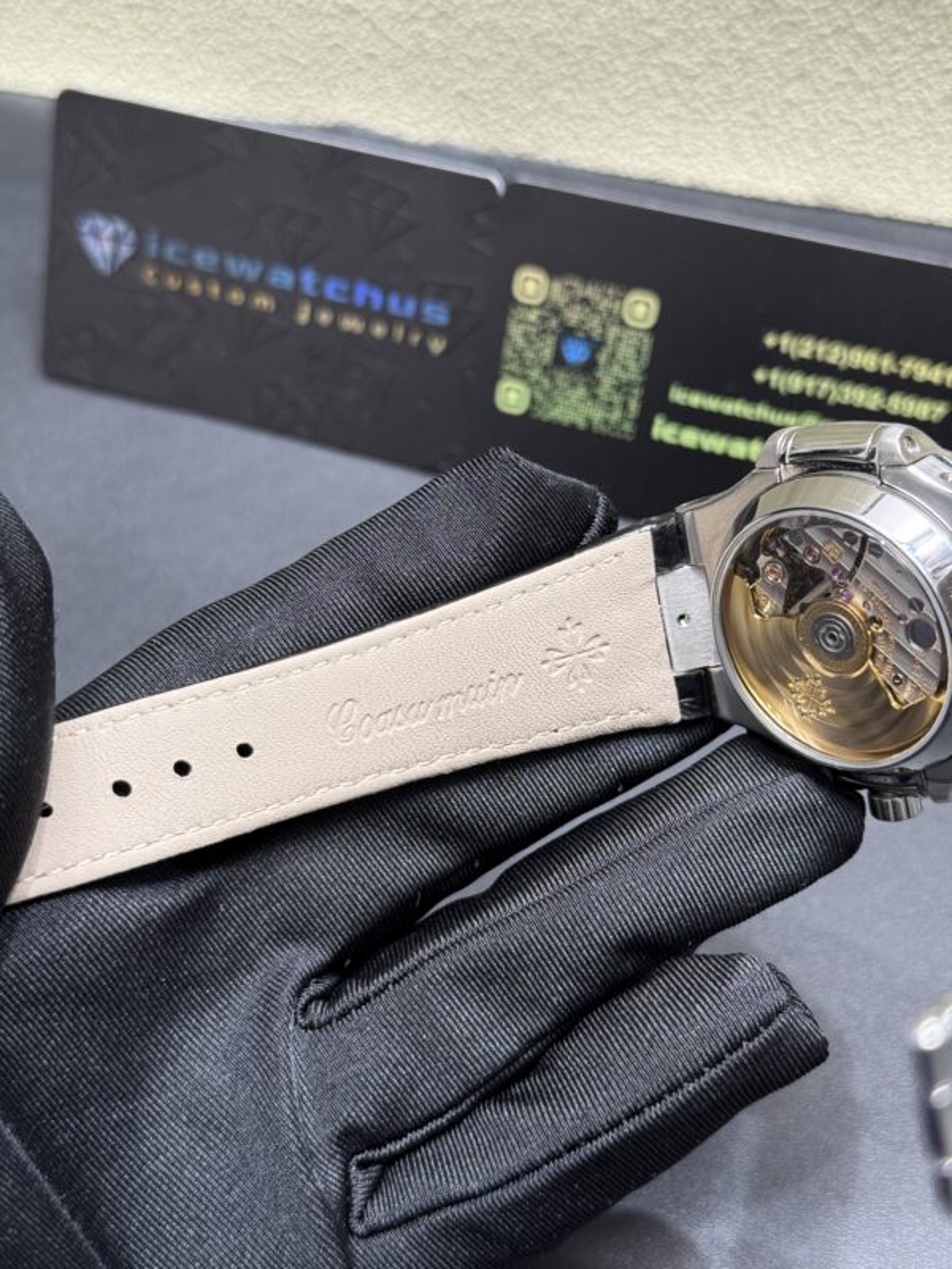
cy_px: 634
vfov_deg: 39.7
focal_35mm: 48
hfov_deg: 30.3
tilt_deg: -50.8
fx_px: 1760
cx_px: 476
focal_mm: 6.76
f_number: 1.78
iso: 100
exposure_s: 1/50
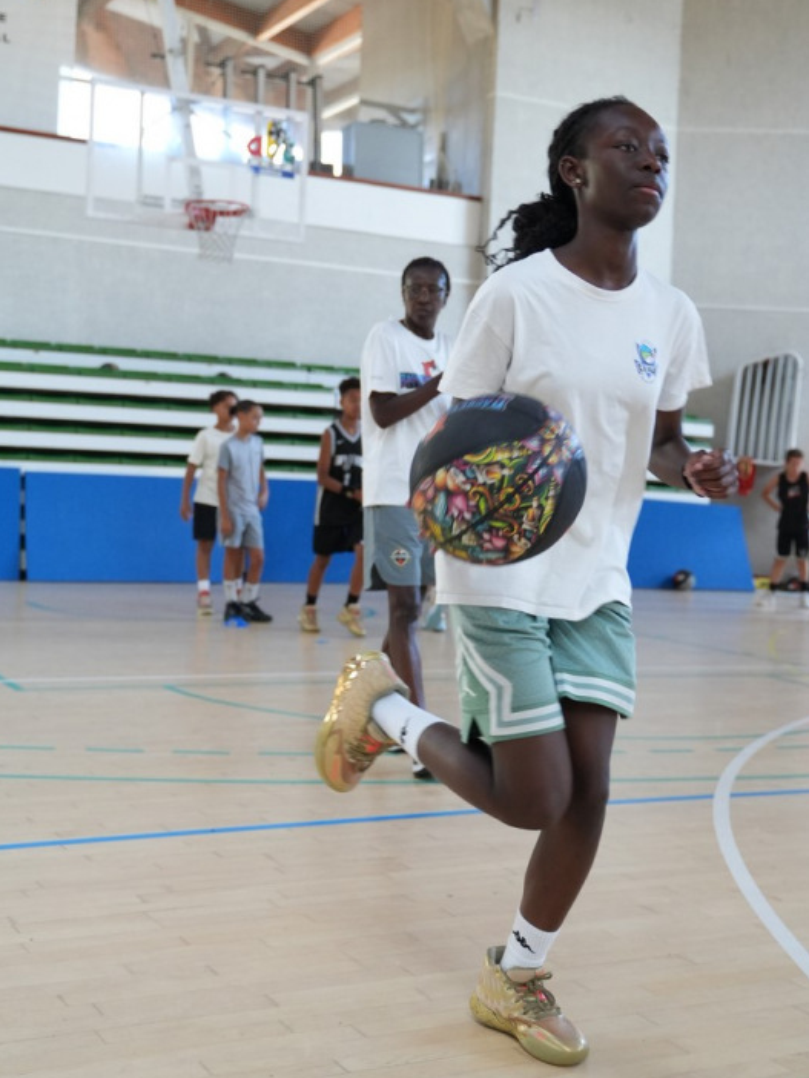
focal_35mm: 46
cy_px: 511
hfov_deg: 31.5
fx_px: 1433
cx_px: 404
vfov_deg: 41.2
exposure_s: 1/400
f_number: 2.8
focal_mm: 28
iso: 1600
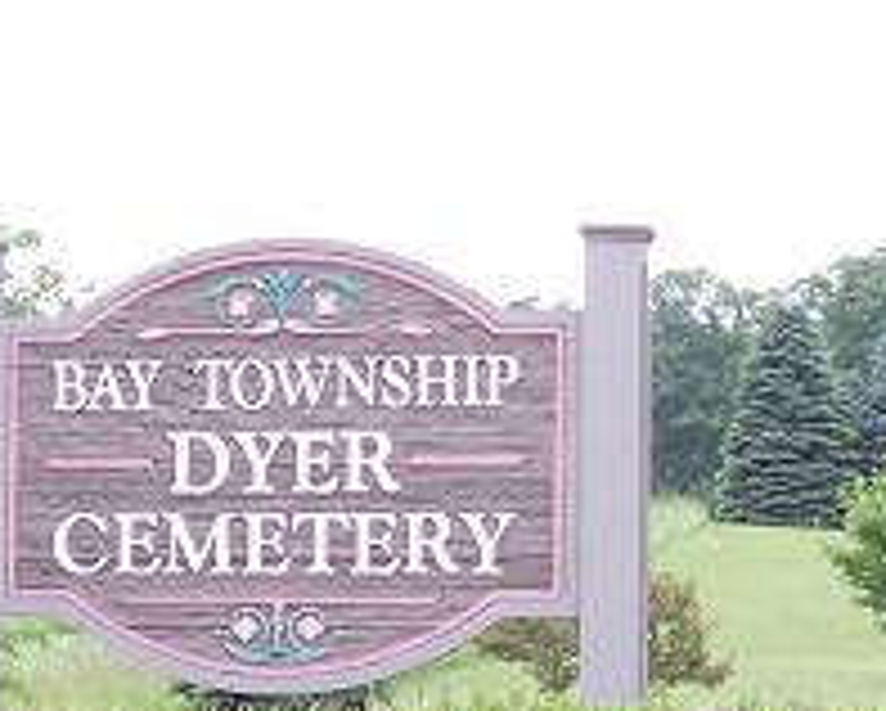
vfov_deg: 14.3
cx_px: 306
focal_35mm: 107
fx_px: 2809
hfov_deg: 17.9
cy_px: 637
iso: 80
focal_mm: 6
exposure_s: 1/338
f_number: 2.7
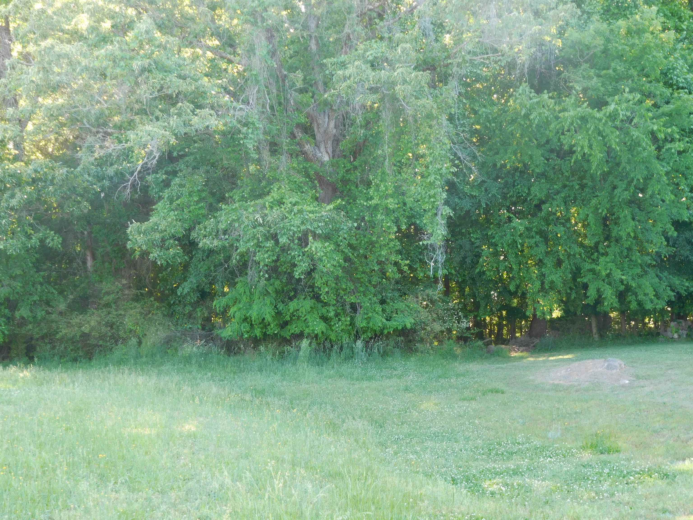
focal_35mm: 45
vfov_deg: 32.2
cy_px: 260
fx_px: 901
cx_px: 346
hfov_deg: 42.1
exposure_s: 1/30
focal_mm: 8
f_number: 4
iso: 160
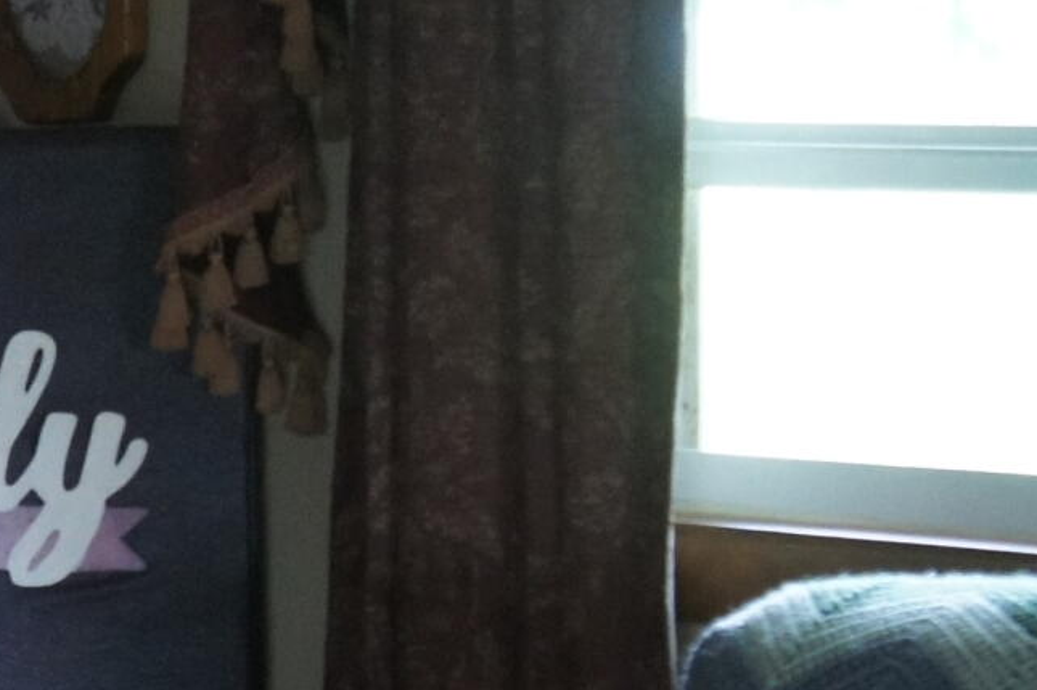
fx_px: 6629
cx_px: -687
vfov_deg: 6.0
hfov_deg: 8.7
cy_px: 548
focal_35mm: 230
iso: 1600
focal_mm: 33
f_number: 4.5
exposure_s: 1/25
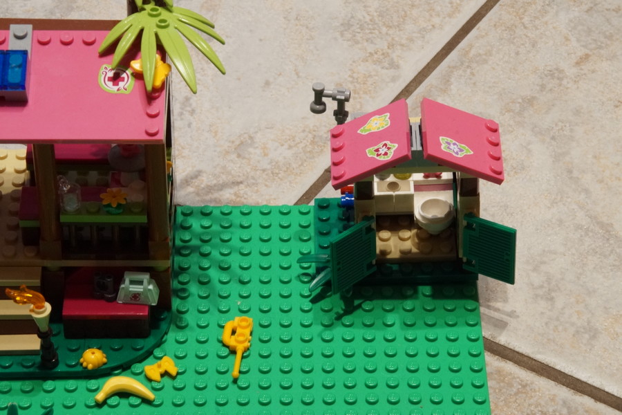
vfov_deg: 9.1
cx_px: 311
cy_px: 208
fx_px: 2591
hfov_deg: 13.7
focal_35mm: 150
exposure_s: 1
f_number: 22
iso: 1600
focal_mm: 100
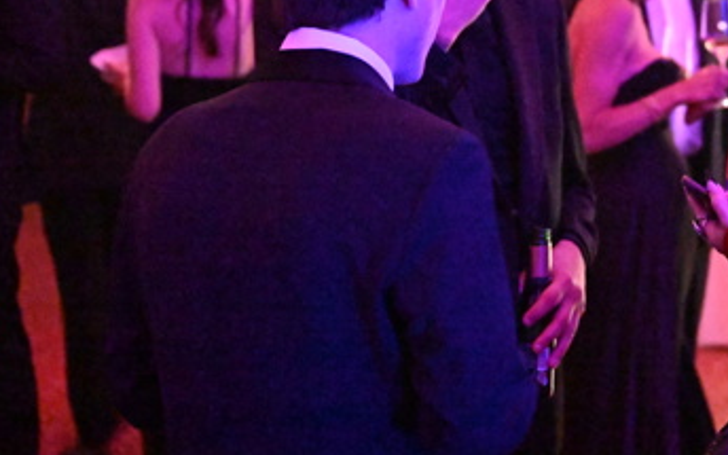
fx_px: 1905
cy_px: 129
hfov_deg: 21.3
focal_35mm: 96
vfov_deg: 13.6
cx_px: 626
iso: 40000
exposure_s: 1/640
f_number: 2.8
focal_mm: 47
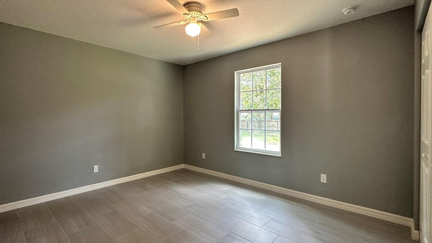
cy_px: 117
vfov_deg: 61.0
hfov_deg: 92.5
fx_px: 206
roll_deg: +0.4
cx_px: 202
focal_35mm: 18
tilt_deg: -0.5
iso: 200
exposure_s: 1/60
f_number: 2.2
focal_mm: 2.22
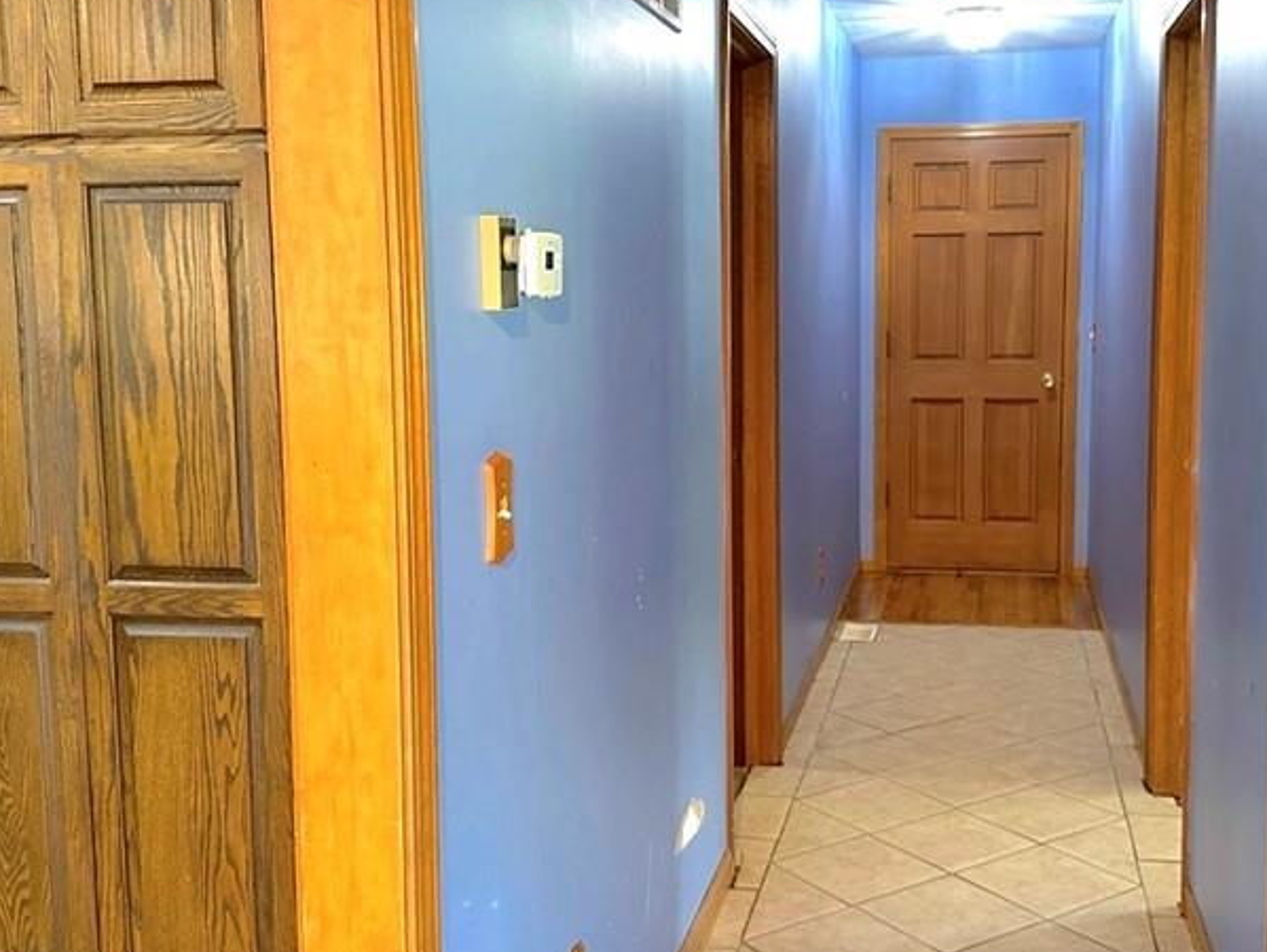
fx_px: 1502
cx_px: 734
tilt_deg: -6.3
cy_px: 442
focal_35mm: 41
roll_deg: +0.2
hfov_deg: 45.6
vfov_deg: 35.2
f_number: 1.78
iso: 640
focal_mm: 6.86
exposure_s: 1/60
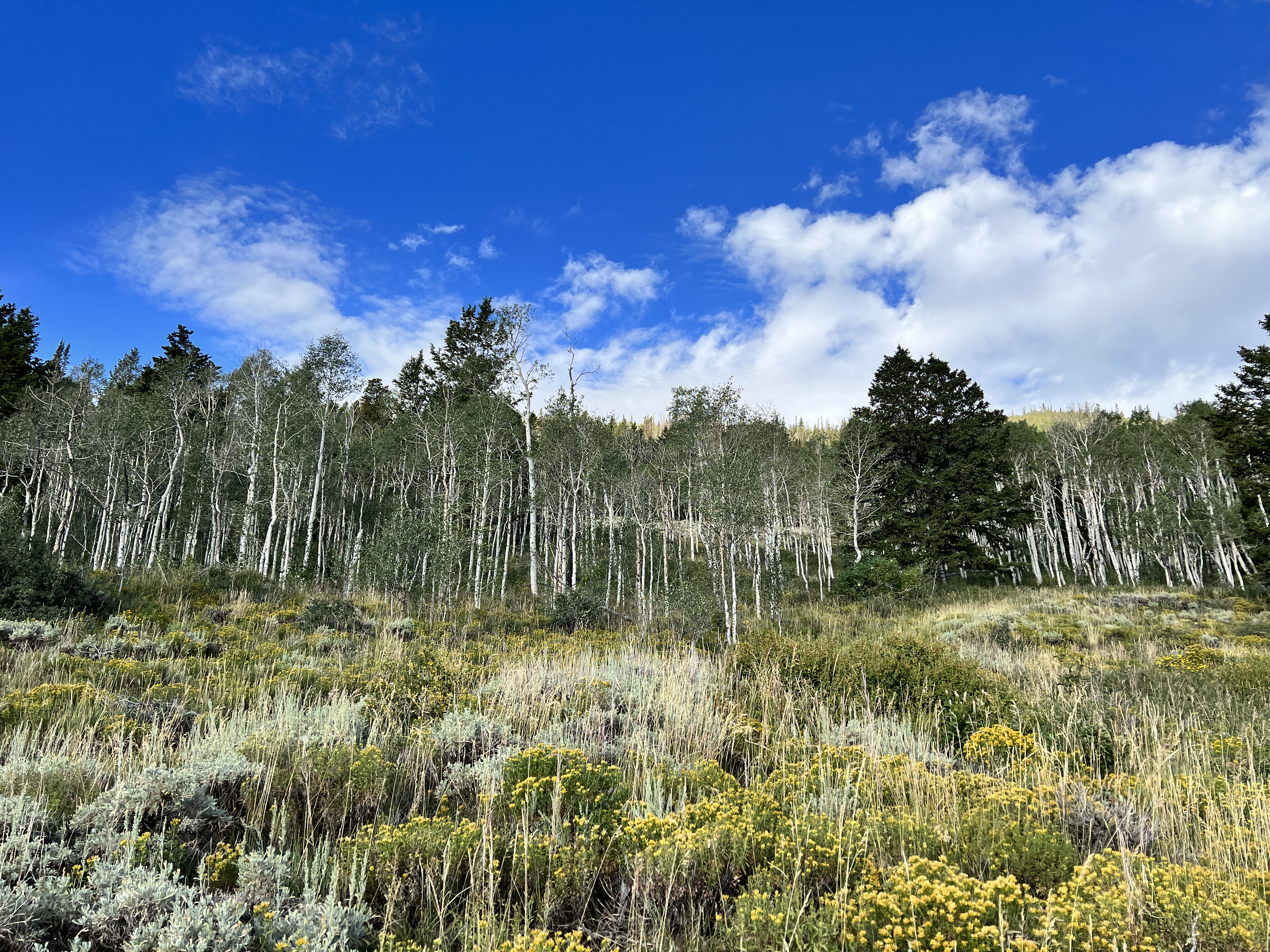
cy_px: 476
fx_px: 954
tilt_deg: +20.3
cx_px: 635
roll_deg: -1.9
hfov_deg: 67.3
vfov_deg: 53.1
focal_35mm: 26
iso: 50
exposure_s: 1/2571
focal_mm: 5.7
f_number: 1.5
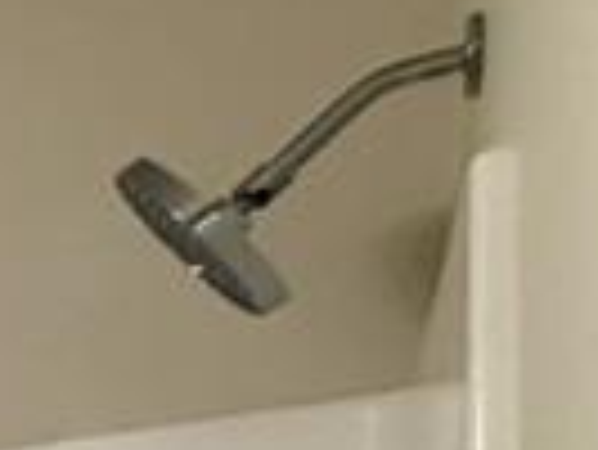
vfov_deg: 11.8
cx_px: -1632
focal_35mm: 108
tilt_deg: -0.5
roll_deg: +0.4
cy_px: 981
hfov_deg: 8.9
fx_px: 1867
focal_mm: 2.22
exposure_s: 1/60
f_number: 2.2
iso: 200
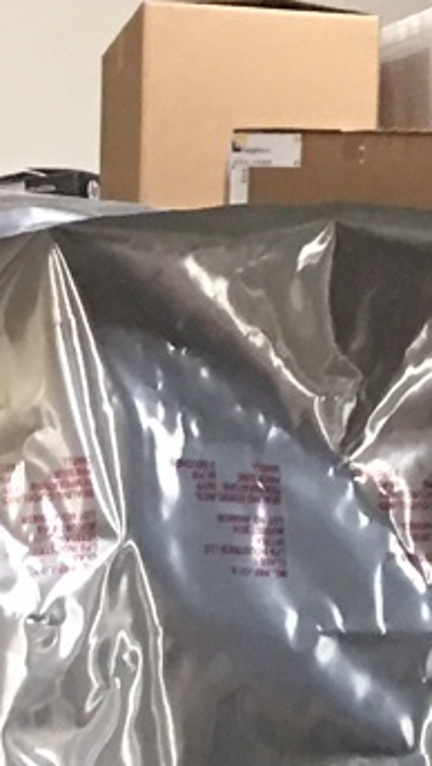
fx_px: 3760
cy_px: 1610
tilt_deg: -9.4
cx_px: 109
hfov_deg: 6.6
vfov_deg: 10.5
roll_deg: +0.3
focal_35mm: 185
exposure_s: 1/15
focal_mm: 4.15
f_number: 2.2
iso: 64
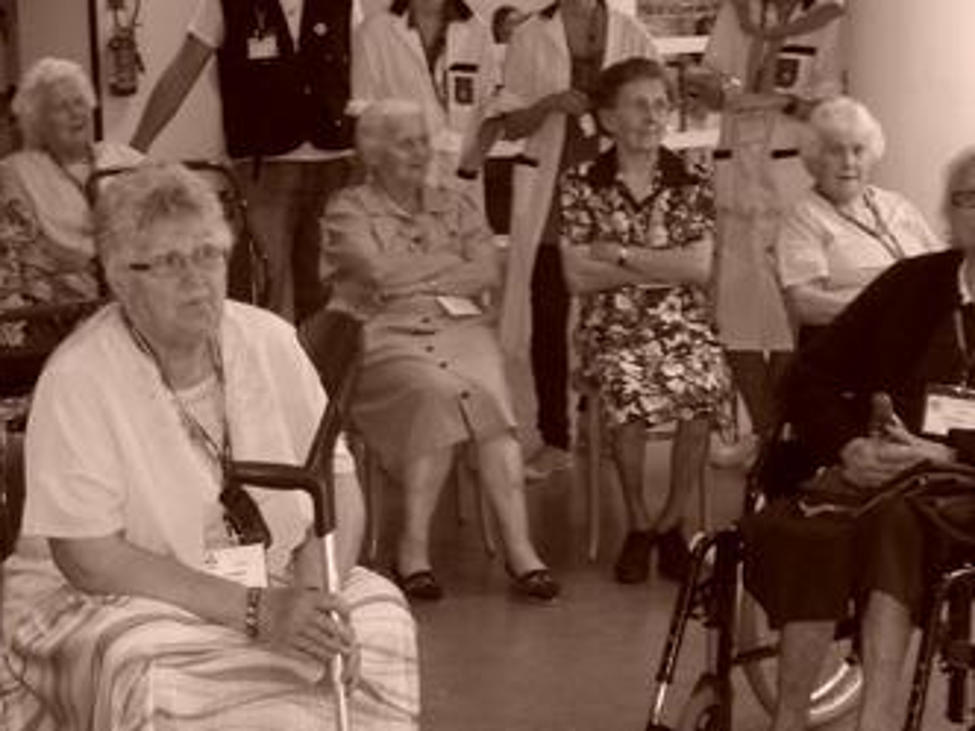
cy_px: 301
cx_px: 358
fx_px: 2197
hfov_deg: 24.9
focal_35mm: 78
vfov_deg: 18.9
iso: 200
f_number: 3.4
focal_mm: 7.9
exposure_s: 1/30
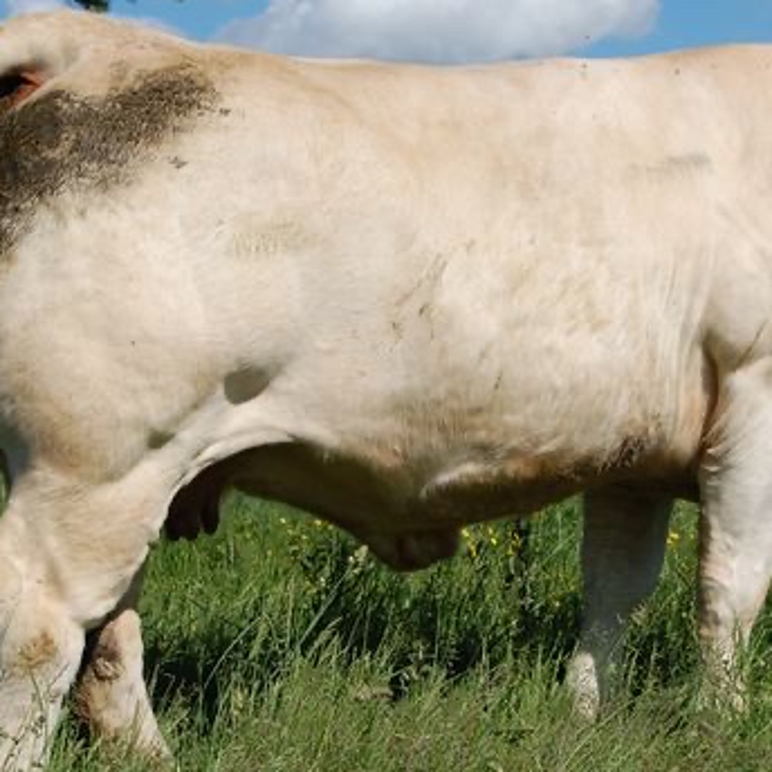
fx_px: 2750
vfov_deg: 16.0
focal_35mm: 109
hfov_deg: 15.9
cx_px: 521
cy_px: 388
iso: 200
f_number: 11
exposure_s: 1/500
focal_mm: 46
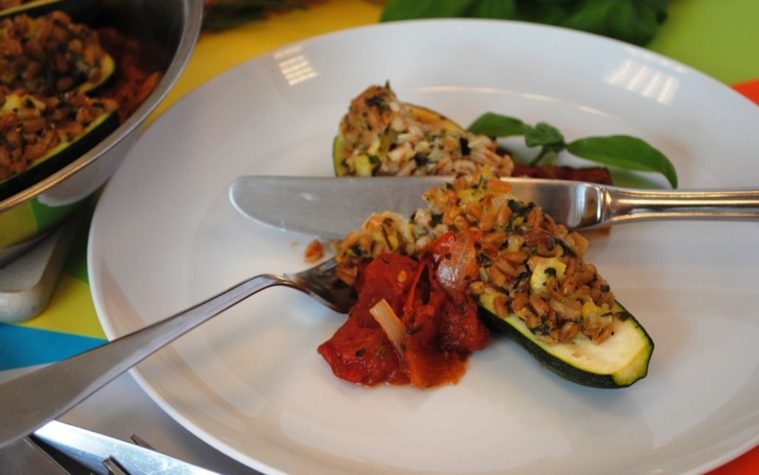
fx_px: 1531
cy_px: 252
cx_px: 381
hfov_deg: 27.8
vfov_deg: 17.6
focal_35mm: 74
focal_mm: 48
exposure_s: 1/60
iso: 200
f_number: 6.3
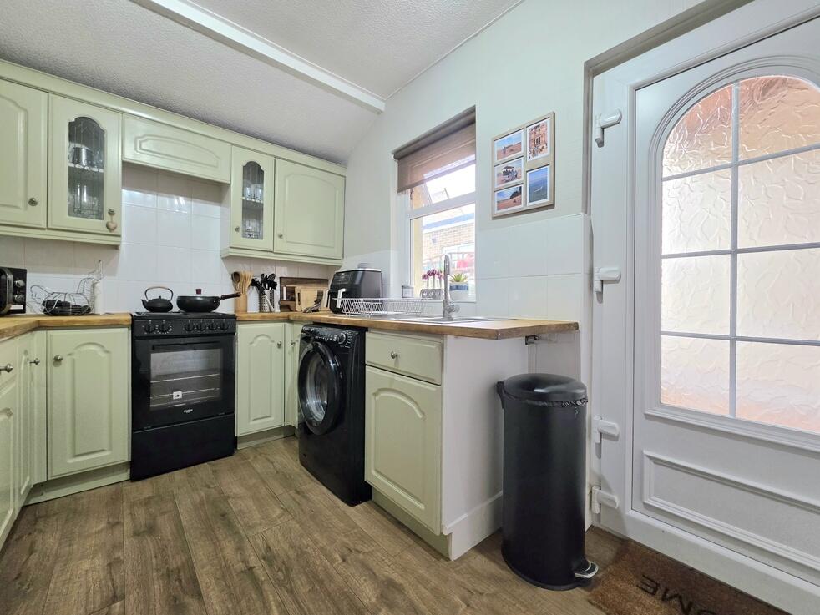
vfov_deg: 89.9
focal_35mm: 13
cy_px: 308
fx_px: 308
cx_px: 410
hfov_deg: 106.2
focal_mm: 2.2
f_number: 1.9
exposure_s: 1/101
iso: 125
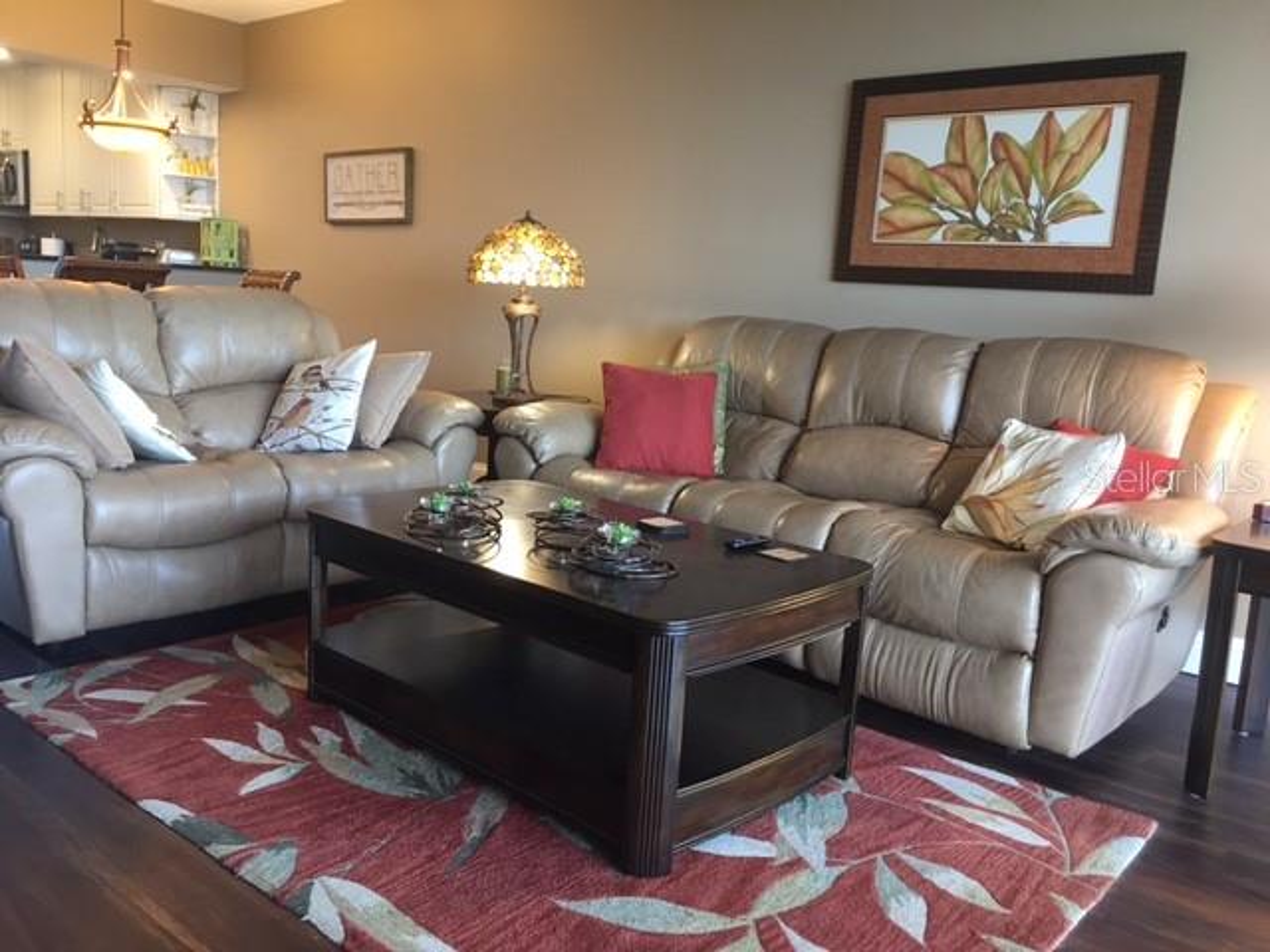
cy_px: 476
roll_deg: -3.5
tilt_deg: -8.2
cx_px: 635
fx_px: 1064
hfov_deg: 61.7
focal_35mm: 29
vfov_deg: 48.2
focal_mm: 4.15
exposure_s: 1/15
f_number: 2.2
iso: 50
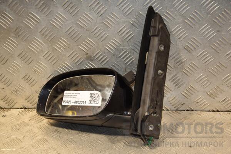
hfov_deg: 29.9
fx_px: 433
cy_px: 77
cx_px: 116
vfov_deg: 20.2
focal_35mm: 68
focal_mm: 45
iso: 800
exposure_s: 1/200
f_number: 4.8
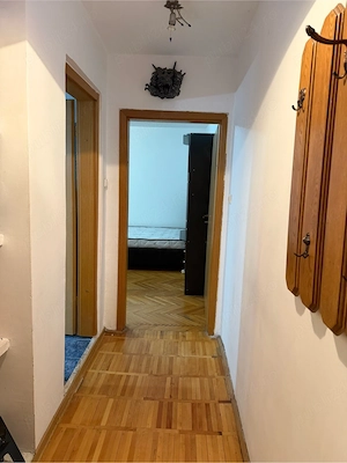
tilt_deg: -7.7
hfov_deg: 56.8
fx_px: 321
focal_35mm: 24
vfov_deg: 71.6
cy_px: 232
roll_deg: -2.5
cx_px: 174
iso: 320
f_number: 1.78
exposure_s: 1/50
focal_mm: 6.76
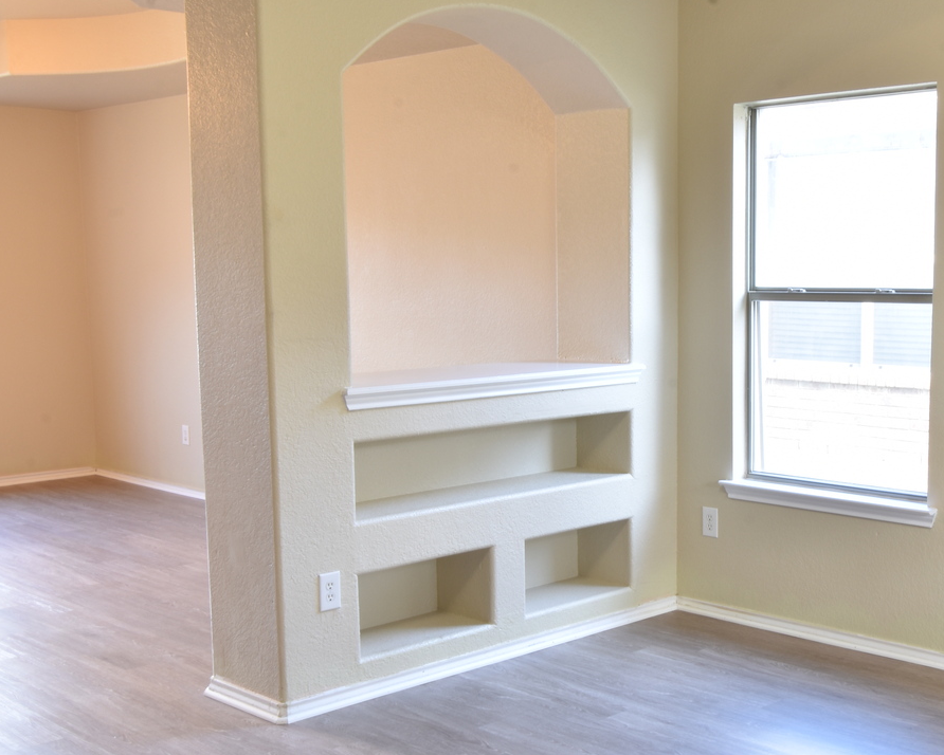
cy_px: 416
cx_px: 643
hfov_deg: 39.8
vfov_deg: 32.7
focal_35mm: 46
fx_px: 1285
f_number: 22
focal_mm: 18
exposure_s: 6
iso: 100
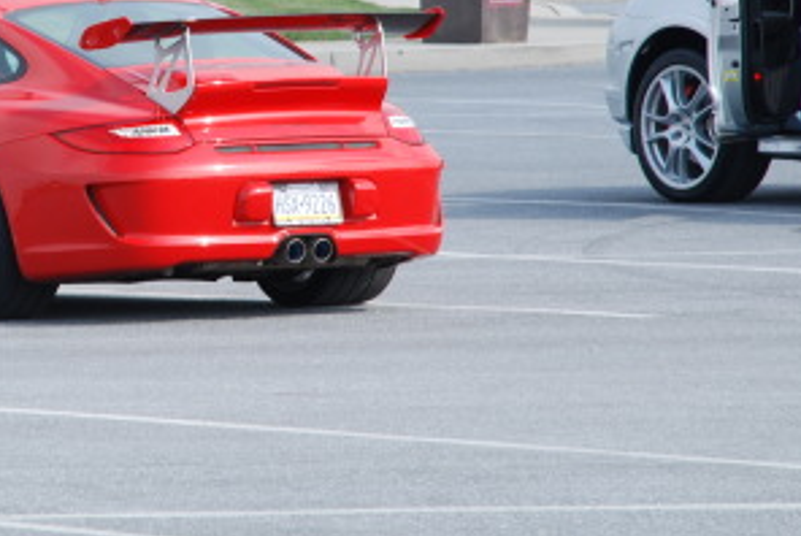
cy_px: 97
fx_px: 9734
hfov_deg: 4.7
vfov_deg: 3.2
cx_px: 61
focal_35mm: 437
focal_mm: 135
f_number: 13
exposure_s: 1/60
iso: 100
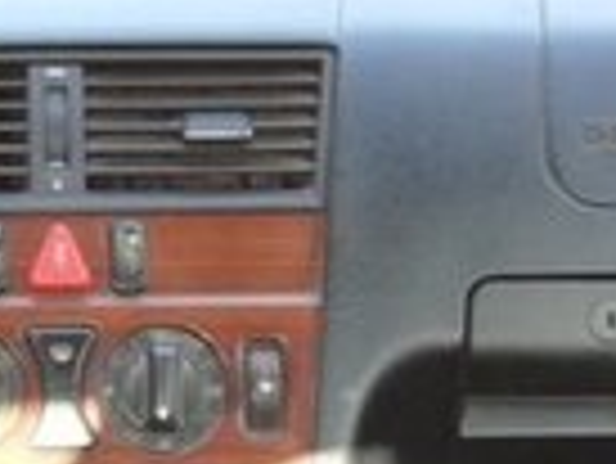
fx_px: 2315
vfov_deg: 11.2
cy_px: 547
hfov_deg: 14.8
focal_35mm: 130
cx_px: -58
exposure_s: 1/33.3
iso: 100
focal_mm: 3.79
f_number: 2
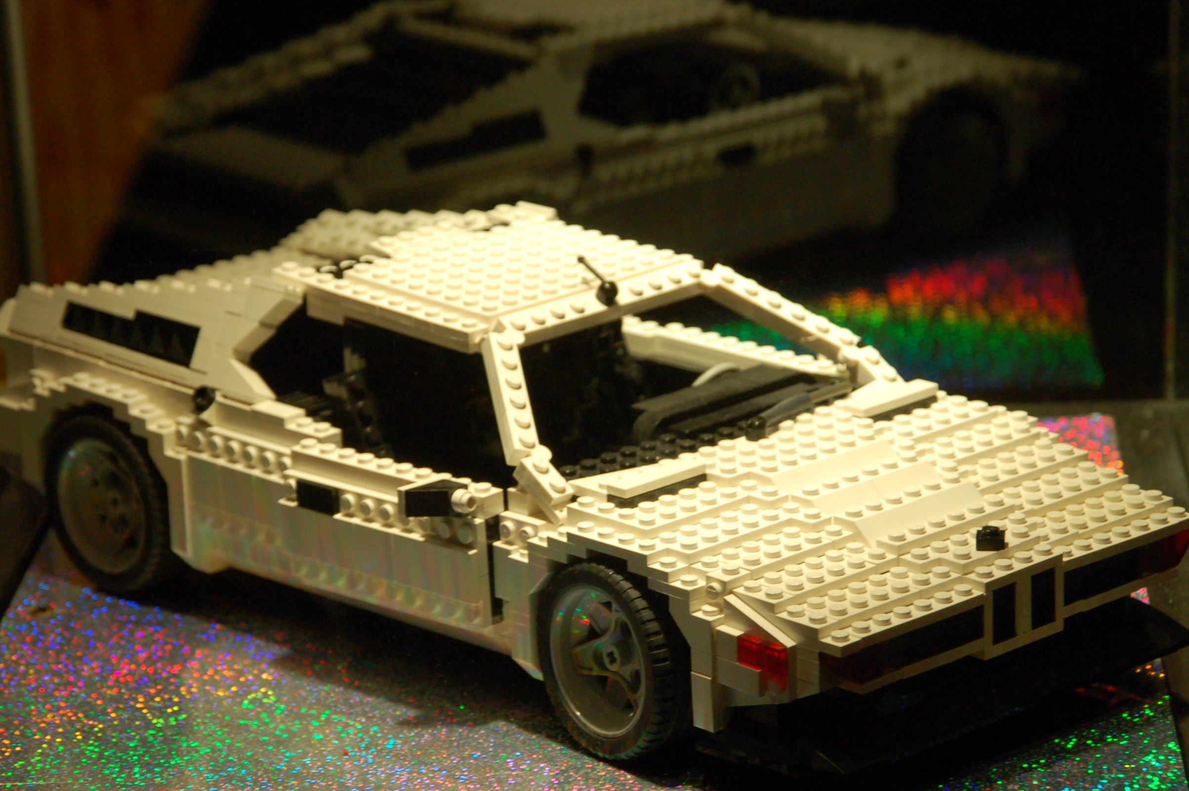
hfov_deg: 14.1
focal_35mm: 146
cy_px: 476
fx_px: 4818
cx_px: 545
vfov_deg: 9.4
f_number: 5.6
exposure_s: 1/60
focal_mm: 78
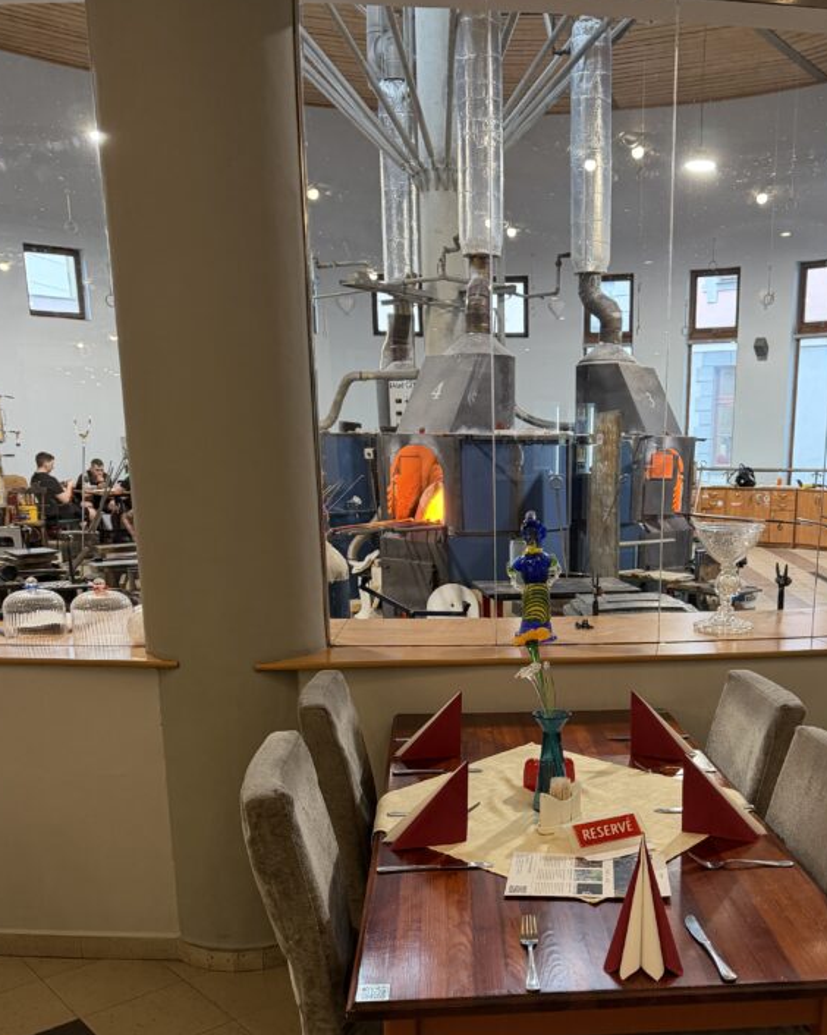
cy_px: 707
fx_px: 1041
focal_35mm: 34
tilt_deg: -14.3
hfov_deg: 42.8
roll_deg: -0.5
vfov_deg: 51.7
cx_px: 543
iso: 320
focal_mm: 6.76
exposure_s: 1/100
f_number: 1.78
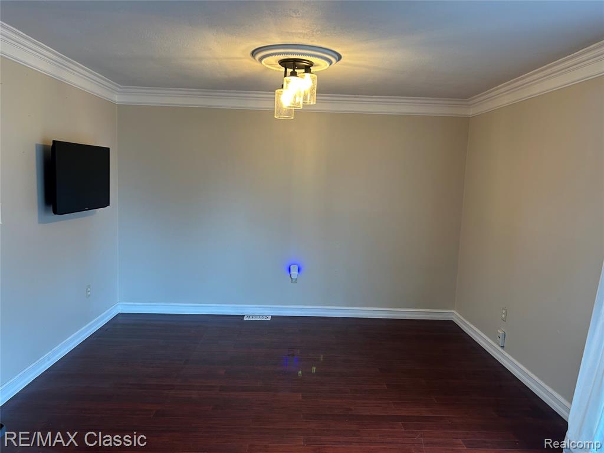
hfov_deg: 67.3
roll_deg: -2.0
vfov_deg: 53.1
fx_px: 454
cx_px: 302
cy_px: 226
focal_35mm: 26
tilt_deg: -6.4
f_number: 1.5
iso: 100
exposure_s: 1/60
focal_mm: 5.7
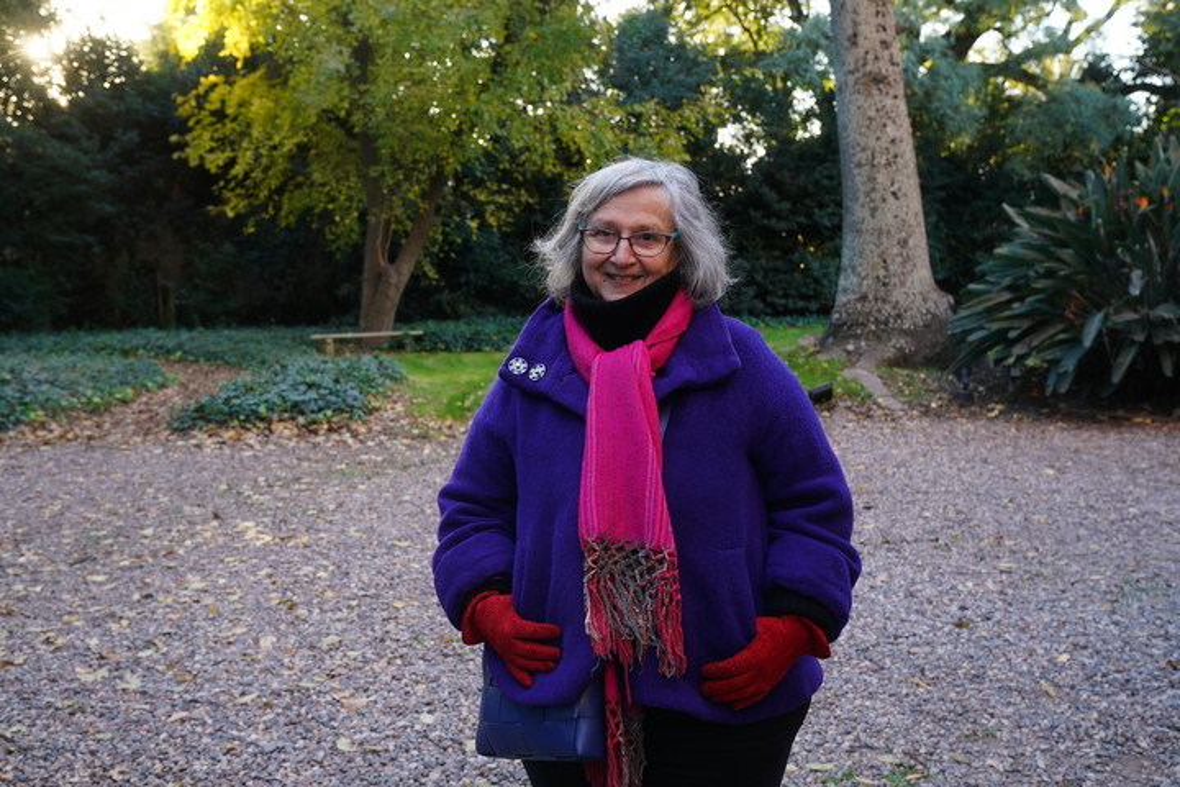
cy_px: 394
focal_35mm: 32
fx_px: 1049
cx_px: 590
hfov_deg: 58.7
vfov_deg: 41.1
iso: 1000
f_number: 5
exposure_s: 1/200
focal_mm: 32
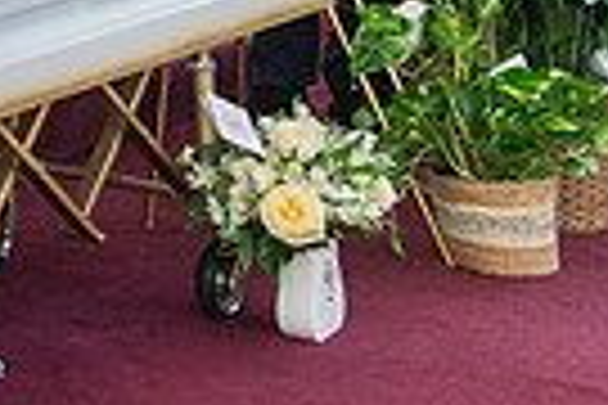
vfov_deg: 11.8
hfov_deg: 15.1
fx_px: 1773
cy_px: -367
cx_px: -671
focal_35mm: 105
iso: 1600
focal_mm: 24
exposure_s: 1/100
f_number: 4
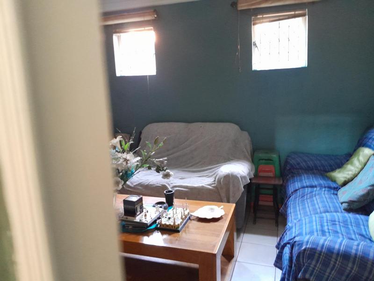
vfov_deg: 53.1
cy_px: 140
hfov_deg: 67.3
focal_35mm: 26
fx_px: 281
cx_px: 187
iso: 640
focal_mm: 3.98
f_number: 1.8
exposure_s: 1/10
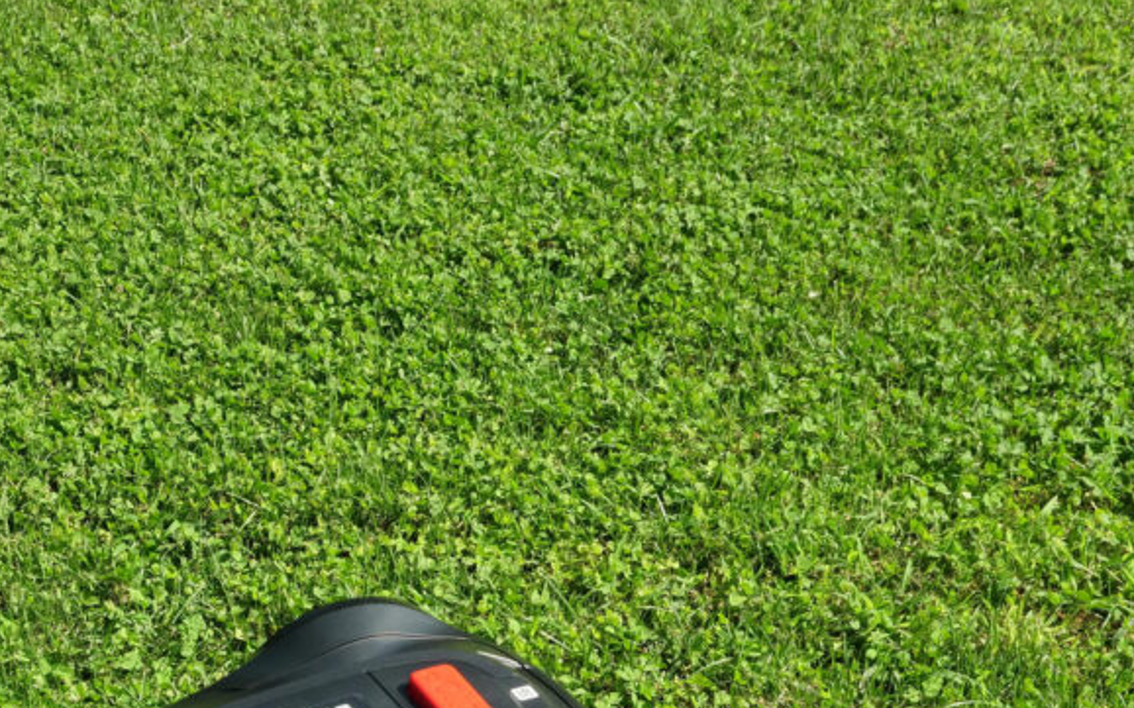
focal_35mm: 73
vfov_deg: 17.1
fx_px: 2256
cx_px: 245
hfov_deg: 27.7
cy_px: 843
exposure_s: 1/800
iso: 400
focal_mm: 17
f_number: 7.1
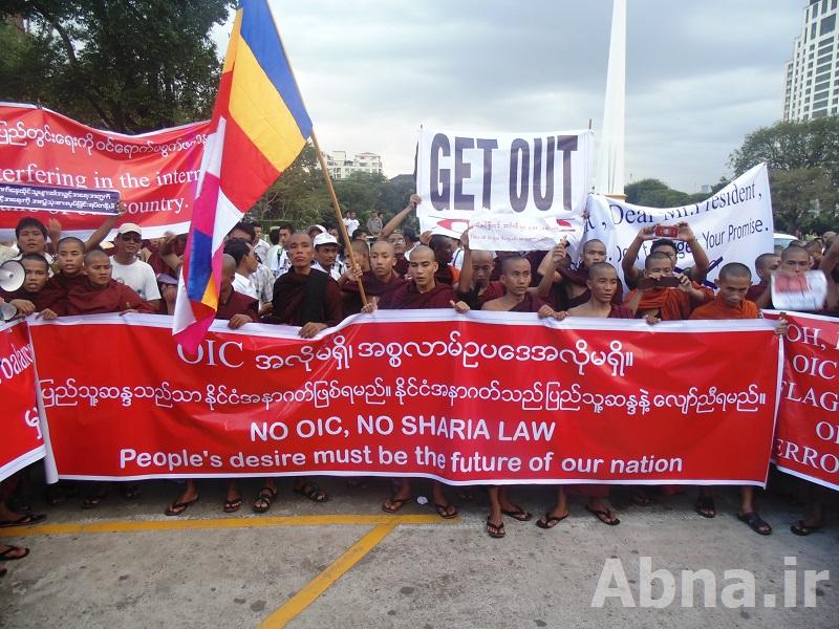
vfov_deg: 54.9
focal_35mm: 25
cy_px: 314
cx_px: 420
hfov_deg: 69.4
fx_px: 606
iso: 80
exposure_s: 1/60
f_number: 3.1
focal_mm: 4.5
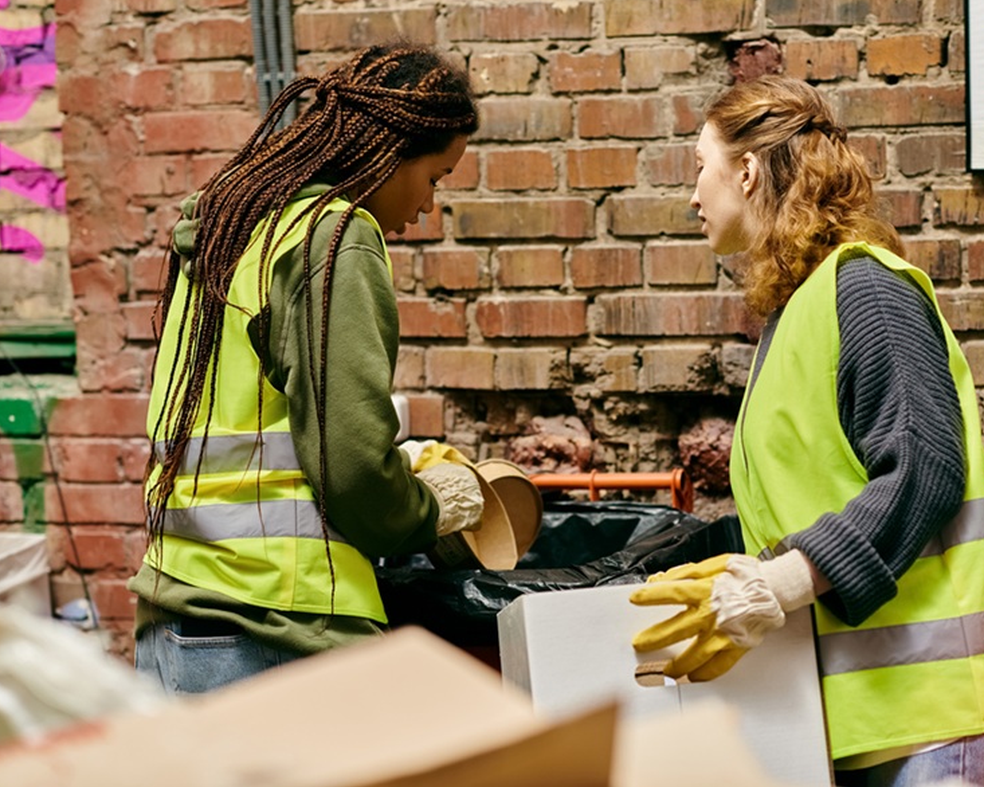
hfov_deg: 19.7
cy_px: 392
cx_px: 591
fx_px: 2824
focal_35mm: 97
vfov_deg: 15.9
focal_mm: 85
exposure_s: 1/200
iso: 80
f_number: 2.8
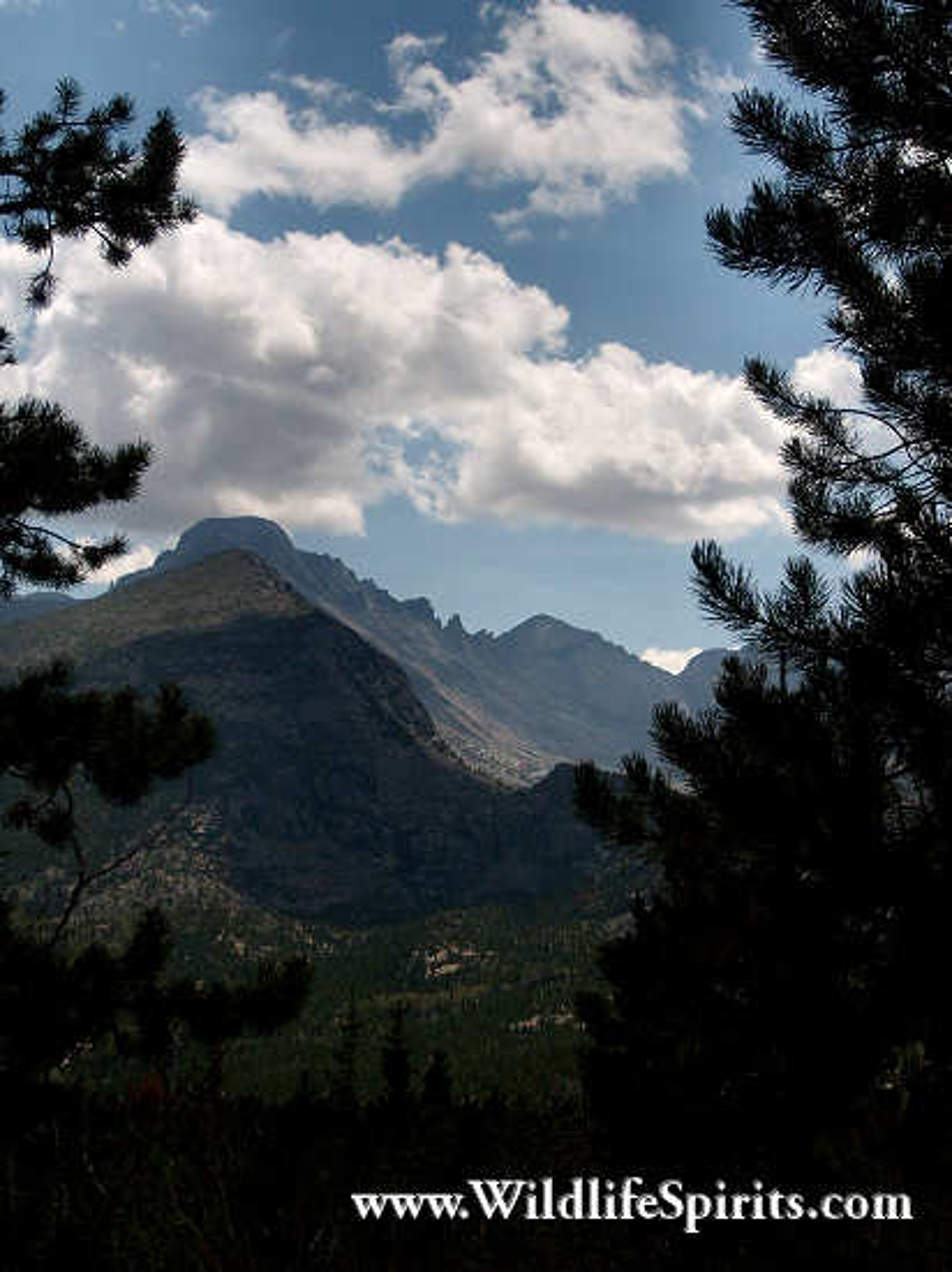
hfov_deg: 24.0
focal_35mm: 61
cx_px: 476
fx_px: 2239
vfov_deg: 31.7
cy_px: 636
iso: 80
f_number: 9.1
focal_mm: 10.3
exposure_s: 1/500
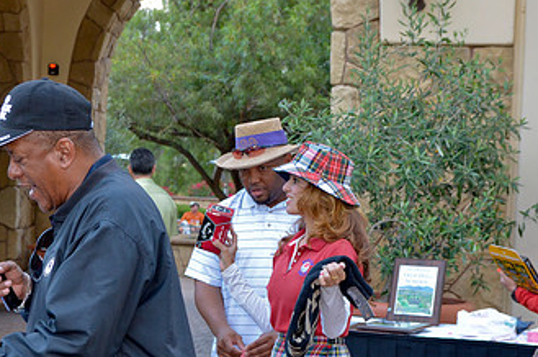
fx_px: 1342
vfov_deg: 15.1
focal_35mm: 90
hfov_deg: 22.6
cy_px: 190
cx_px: 217
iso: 400
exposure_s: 1/80
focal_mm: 34
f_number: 4
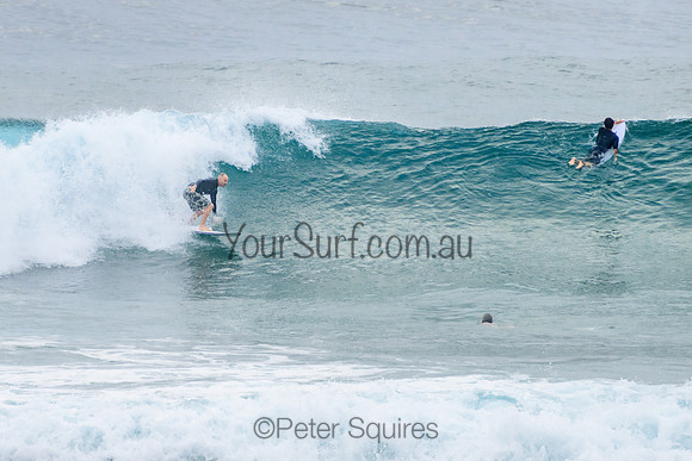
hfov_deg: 3.8
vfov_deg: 2.5
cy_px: 189
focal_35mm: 549
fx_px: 10563
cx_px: 276
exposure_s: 1/1250
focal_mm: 400
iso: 500
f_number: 5.6
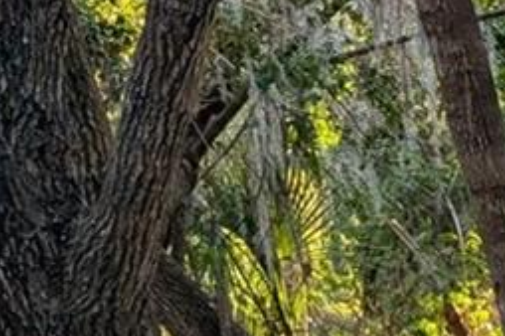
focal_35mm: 157
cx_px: 1227
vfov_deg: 7.8
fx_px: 2201
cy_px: 932
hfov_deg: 11.0
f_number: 1.68
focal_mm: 6.9
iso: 33
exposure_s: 1/206
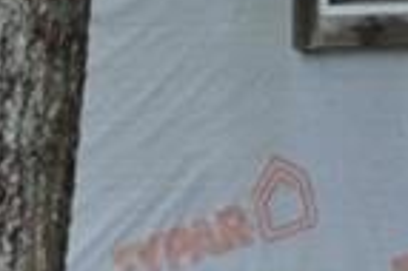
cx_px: 388
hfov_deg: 6.9
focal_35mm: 300
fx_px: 3396
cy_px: -78
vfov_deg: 4.6
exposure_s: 1/60
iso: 800
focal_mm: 28
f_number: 4.5
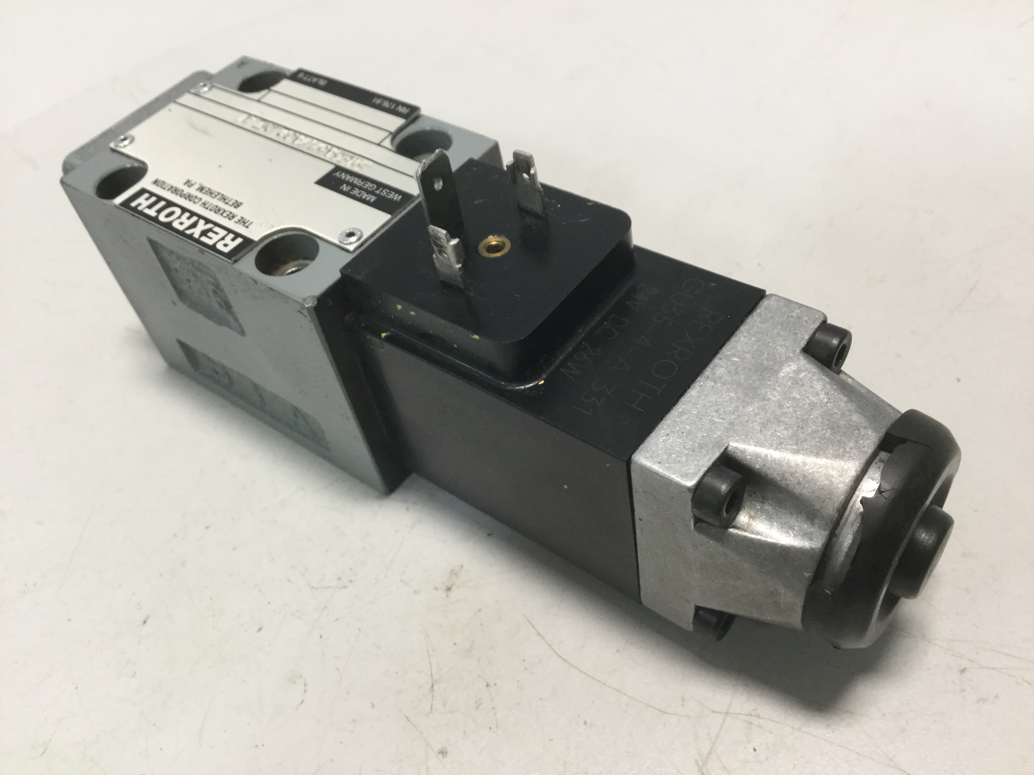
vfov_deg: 45.4
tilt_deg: -47.9
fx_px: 926
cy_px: 388
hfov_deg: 58.4
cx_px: 517
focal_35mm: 31
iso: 64
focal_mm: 3.3
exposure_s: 1/30
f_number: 2.4
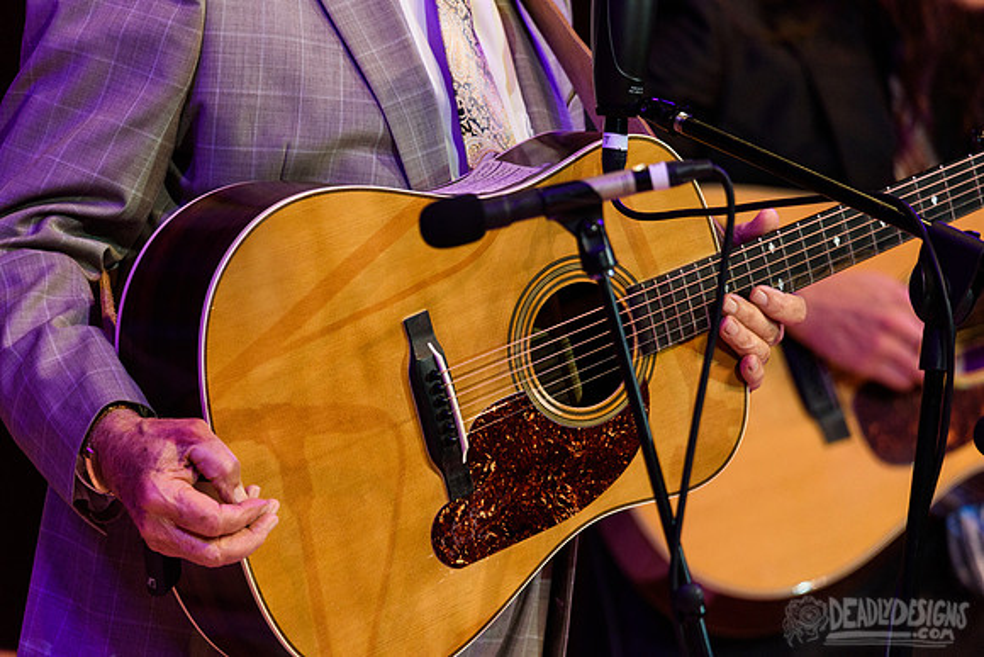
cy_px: 328
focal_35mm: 500
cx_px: 492
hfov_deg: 4.1
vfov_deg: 2.8
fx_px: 13669
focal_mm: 500
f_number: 6
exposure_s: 1/500
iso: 2500
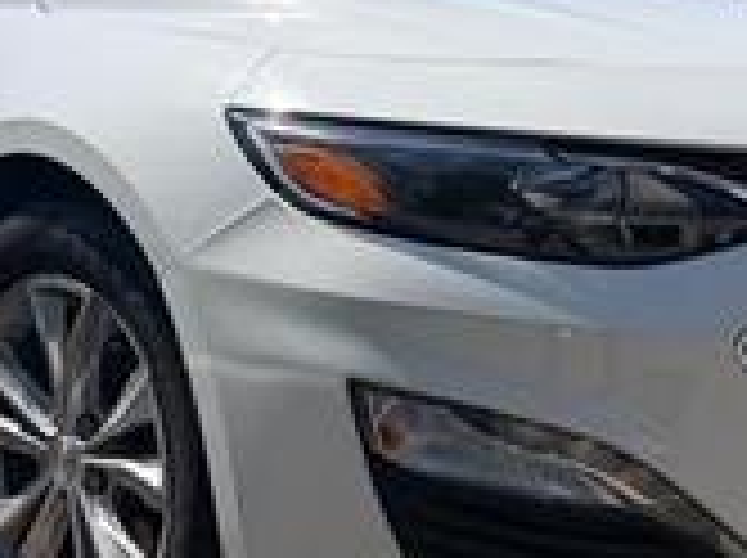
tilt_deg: -4.7
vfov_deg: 20.1
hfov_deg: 26.7
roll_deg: -0.1
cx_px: 410
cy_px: 220
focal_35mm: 73
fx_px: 1573
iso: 80
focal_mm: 6.76
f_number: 1.78
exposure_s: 1/6711
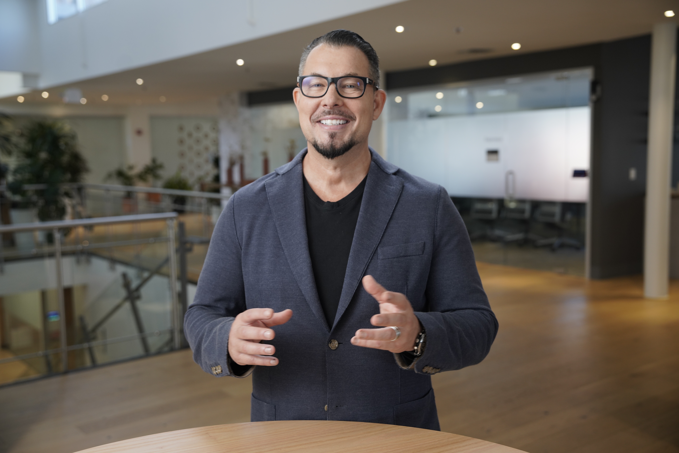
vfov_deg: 33.4
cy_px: 226
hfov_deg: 48.5
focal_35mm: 40
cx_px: 340
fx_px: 754
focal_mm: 40
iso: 640
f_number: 3.2
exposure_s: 1/125
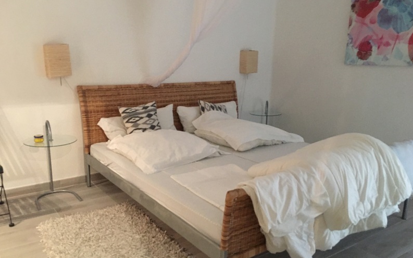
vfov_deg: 40.5
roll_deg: -1.8
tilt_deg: -12.8
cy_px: 146
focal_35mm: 31
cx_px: 208
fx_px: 349
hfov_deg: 61.2
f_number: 2.2
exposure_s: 1/4
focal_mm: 4.15
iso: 100
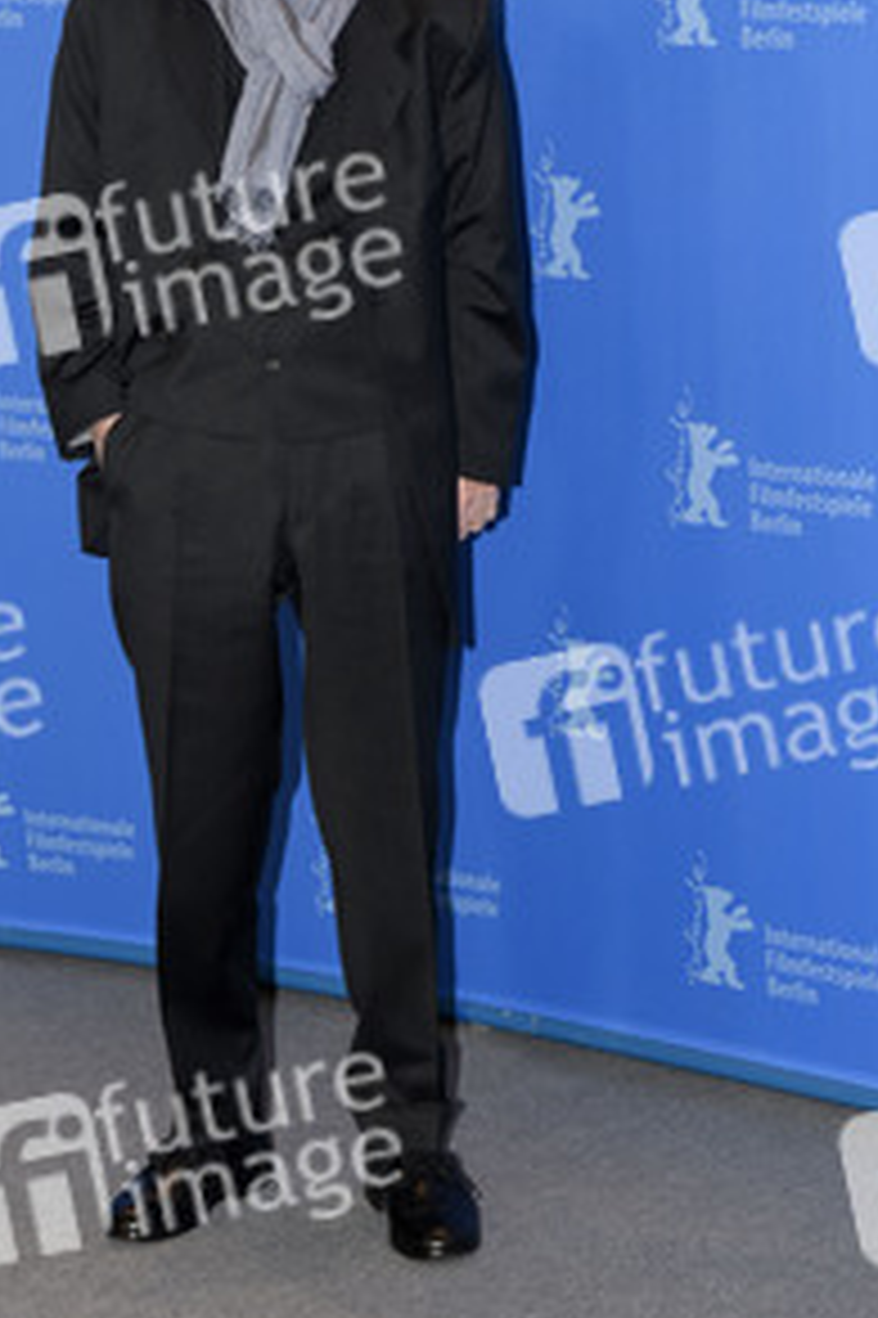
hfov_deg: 12.1
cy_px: 486
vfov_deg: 18.1
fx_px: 4127
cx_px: 302
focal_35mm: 113
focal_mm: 55
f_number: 5
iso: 640
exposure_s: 1/250
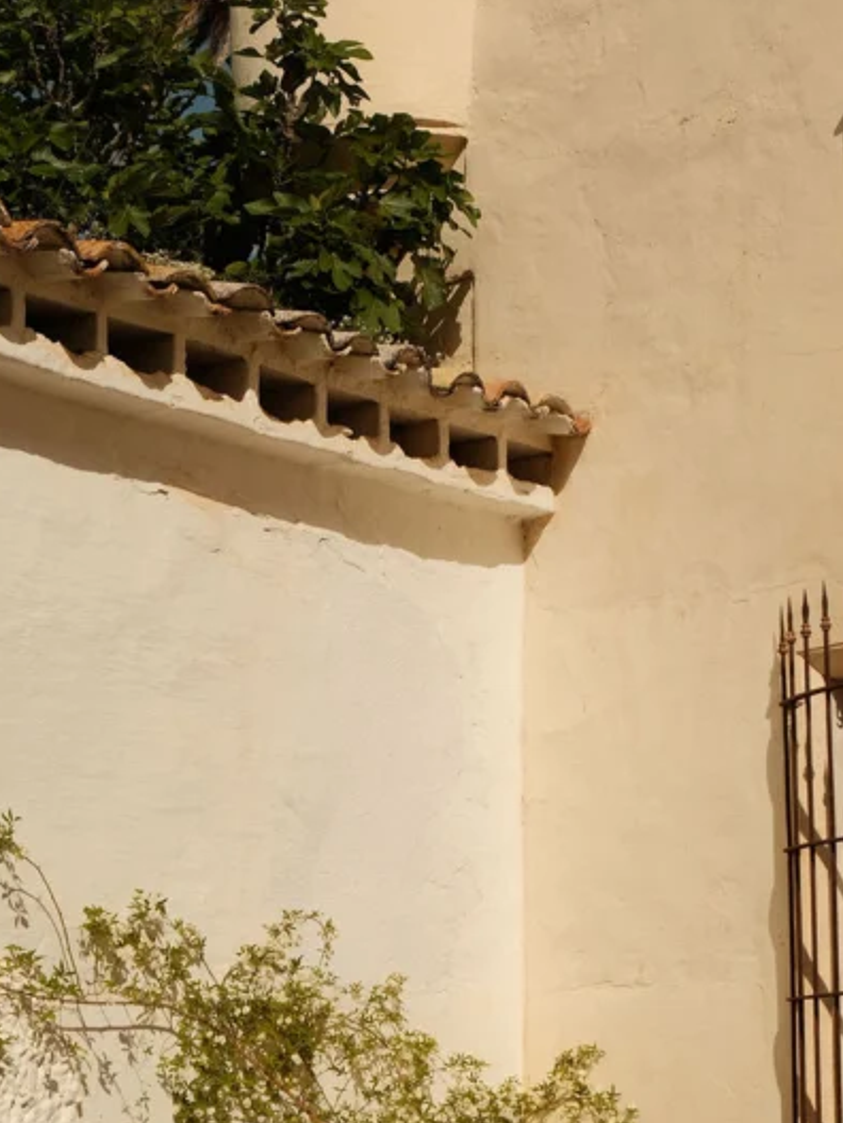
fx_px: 2728
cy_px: 793
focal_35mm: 84
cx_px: 440
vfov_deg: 23.1
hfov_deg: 17.6
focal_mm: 30.2
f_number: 5.6
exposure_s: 1/750
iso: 160
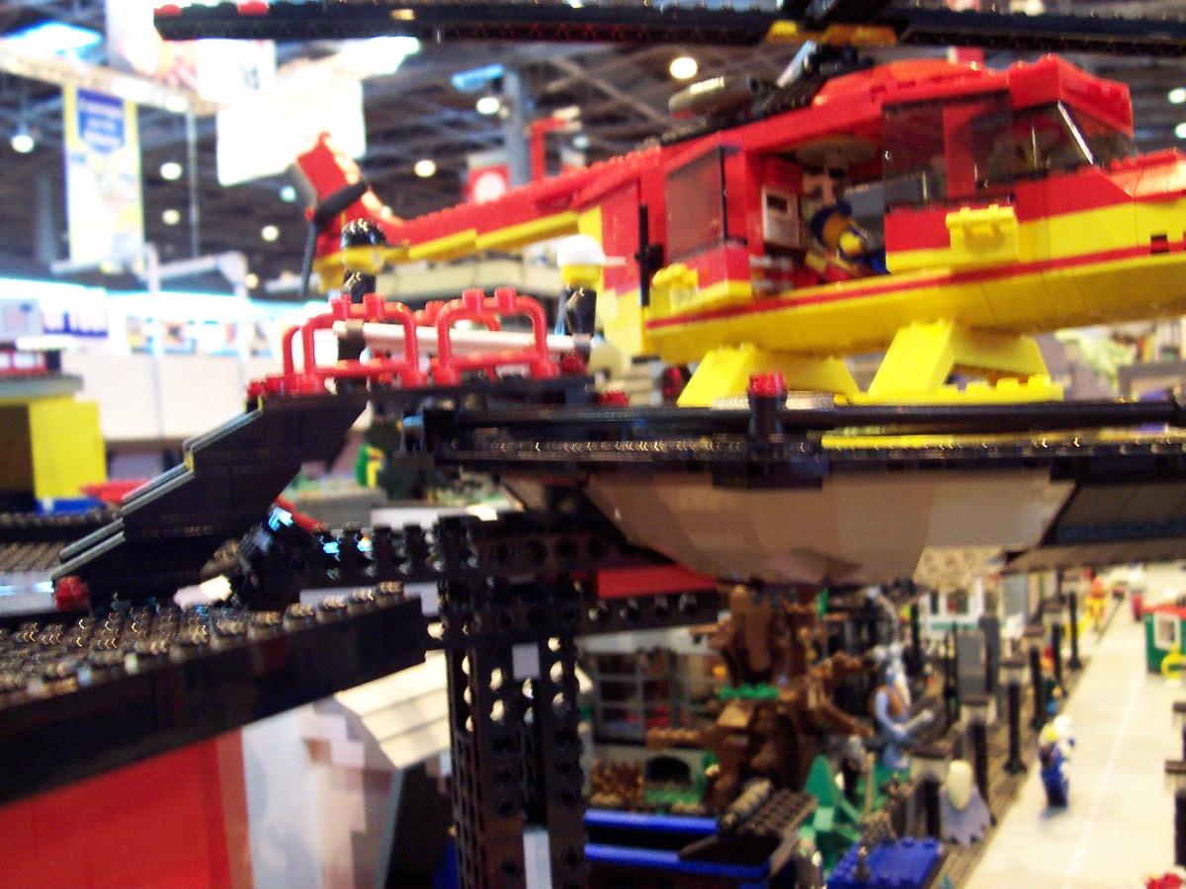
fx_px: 1268
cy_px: 444
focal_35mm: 37
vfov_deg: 38.7
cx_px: 593
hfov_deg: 50.1
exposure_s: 1/10
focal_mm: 5.6
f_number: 2.8
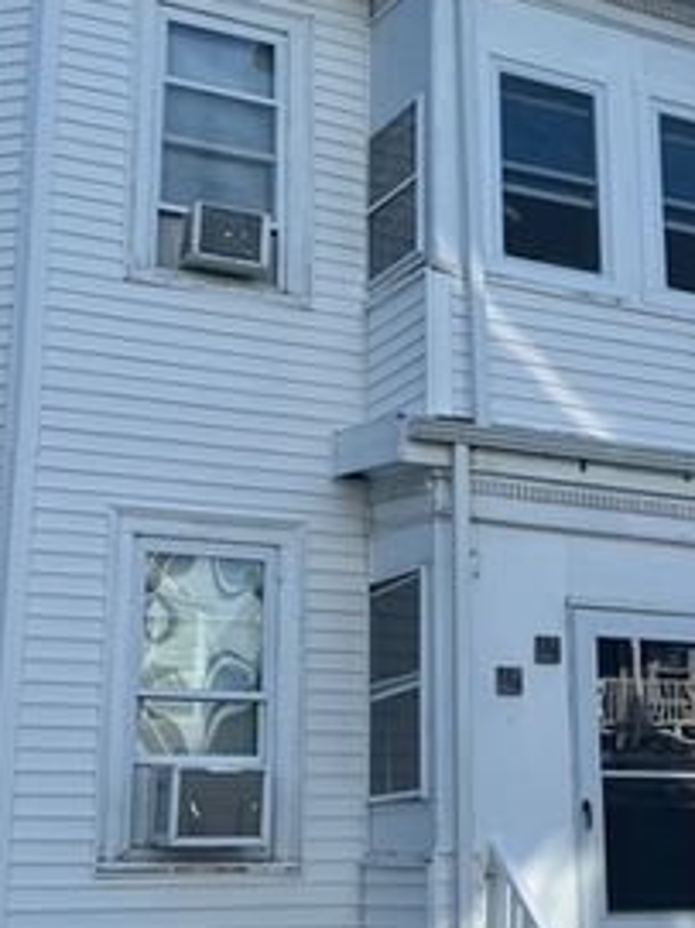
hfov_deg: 22.8
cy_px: 392
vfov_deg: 30.2
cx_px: 486
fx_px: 1715
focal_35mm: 64
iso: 50
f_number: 1.5
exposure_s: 1/2632
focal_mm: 5.7
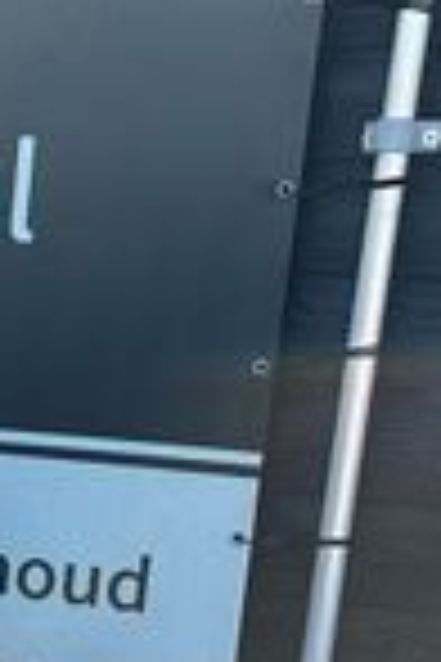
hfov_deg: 10.4
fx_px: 2003
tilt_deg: -17.3
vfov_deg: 18.1
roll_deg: -0.2
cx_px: -702
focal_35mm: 109
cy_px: 712
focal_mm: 6.86
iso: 80
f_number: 1.78
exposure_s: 1/594
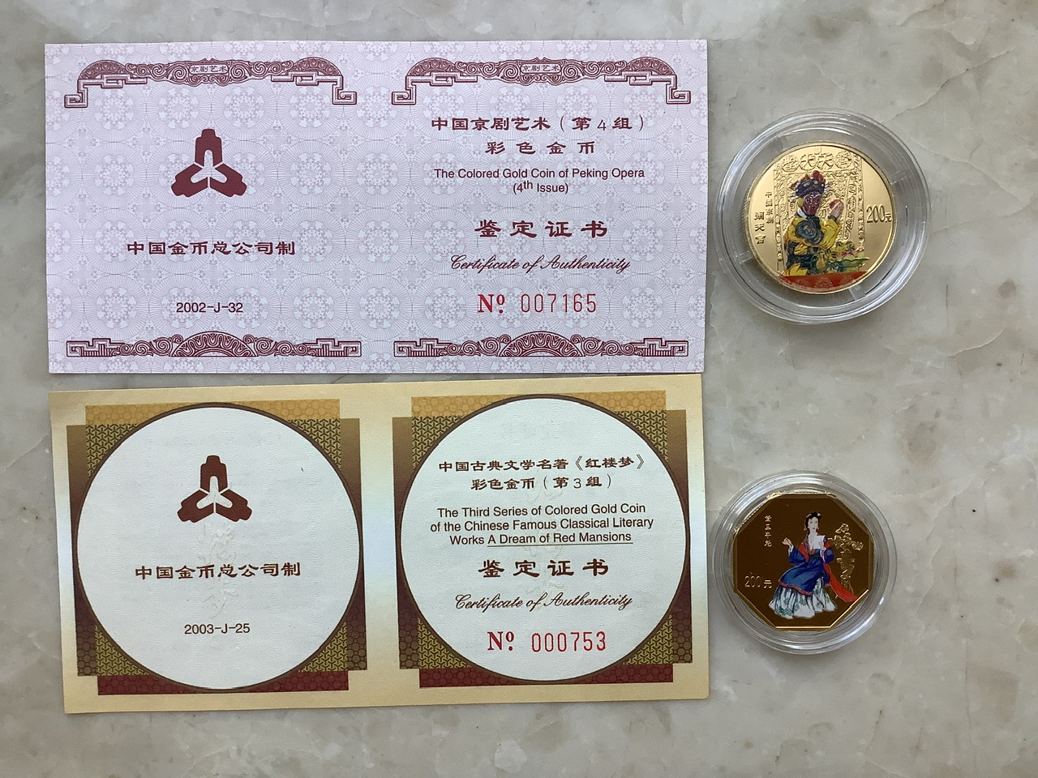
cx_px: 519
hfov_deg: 58.4
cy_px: 389
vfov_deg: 45.4
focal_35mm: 31
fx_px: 930
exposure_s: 1/120
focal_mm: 3.3
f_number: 2.4
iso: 80
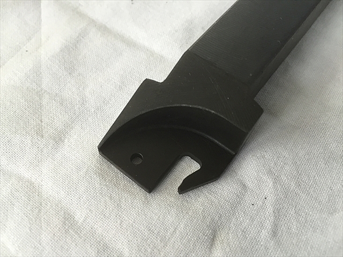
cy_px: 128
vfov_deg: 48.2
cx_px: 172
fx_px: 287
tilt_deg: -60.8
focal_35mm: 29
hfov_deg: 61.7
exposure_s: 1/30
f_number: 2.2
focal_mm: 4.15
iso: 64
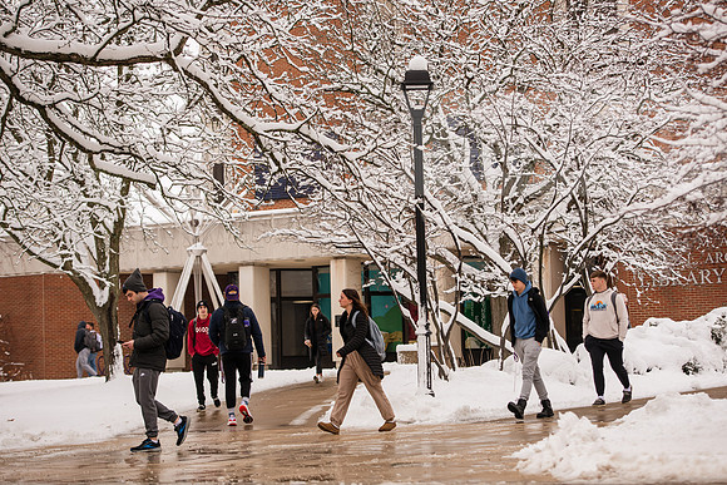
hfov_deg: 22.6
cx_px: 364
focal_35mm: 90
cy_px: 242
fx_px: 1818
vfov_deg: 15.2
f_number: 3.5
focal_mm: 90
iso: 160
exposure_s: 1/500
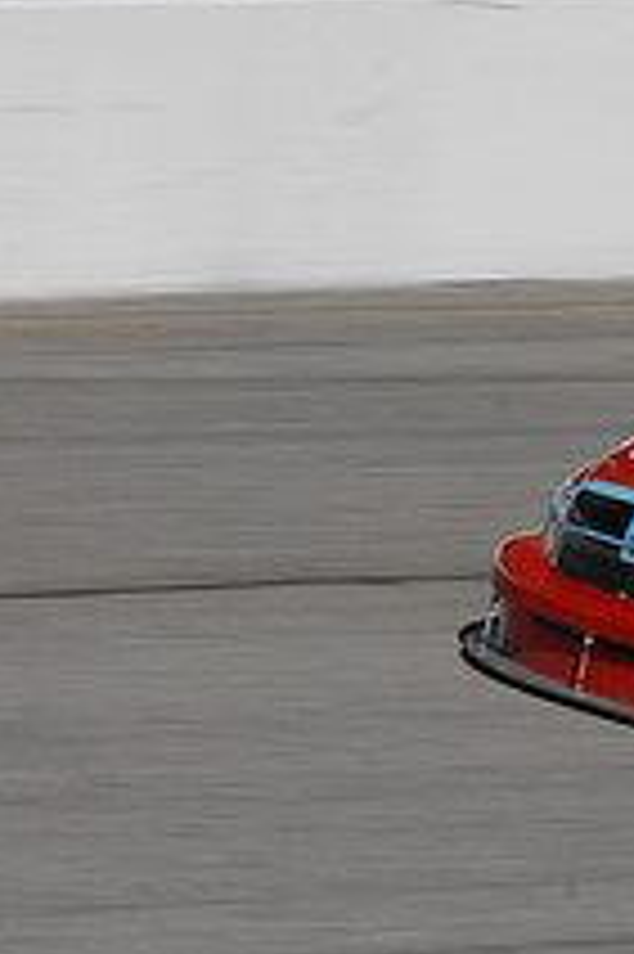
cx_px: 1111
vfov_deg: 4.5
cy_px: 418
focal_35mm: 460
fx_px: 12171
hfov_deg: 3.0
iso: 320
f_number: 16
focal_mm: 112
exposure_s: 1/400
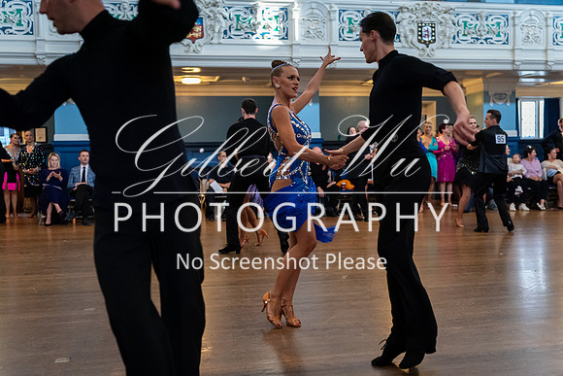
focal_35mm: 37
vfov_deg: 35.6
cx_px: 273
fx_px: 585
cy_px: 183
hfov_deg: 51.4
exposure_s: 1/500
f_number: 2.2
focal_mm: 35
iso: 6400
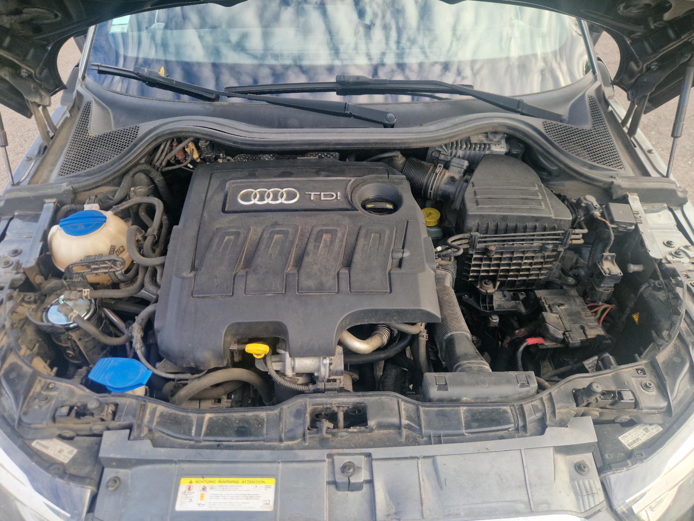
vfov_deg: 58.9
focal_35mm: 23
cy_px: 260
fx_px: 461
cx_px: 347
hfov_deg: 73.9
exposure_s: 1/100
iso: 50
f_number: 1.8
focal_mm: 5.4
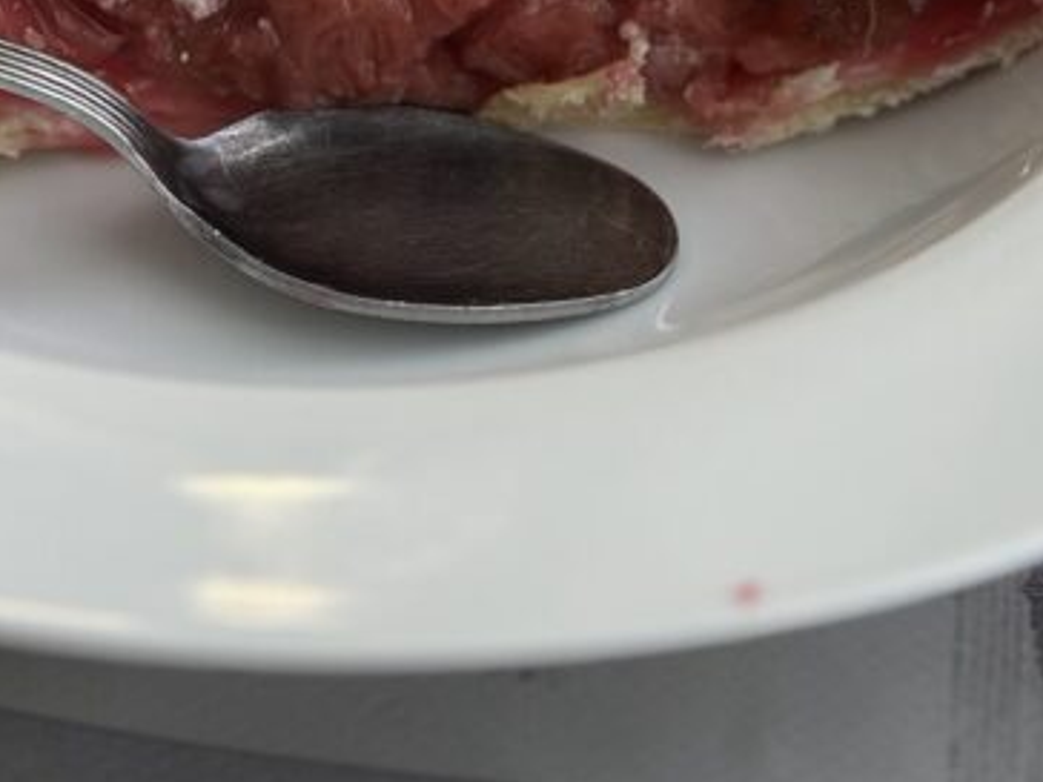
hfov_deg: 14.6
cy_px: -57
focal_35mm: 135
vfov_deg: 10.9
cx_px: 266
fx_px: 4068
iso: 100
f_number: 1.78
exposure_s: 1/121
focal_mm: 6.86
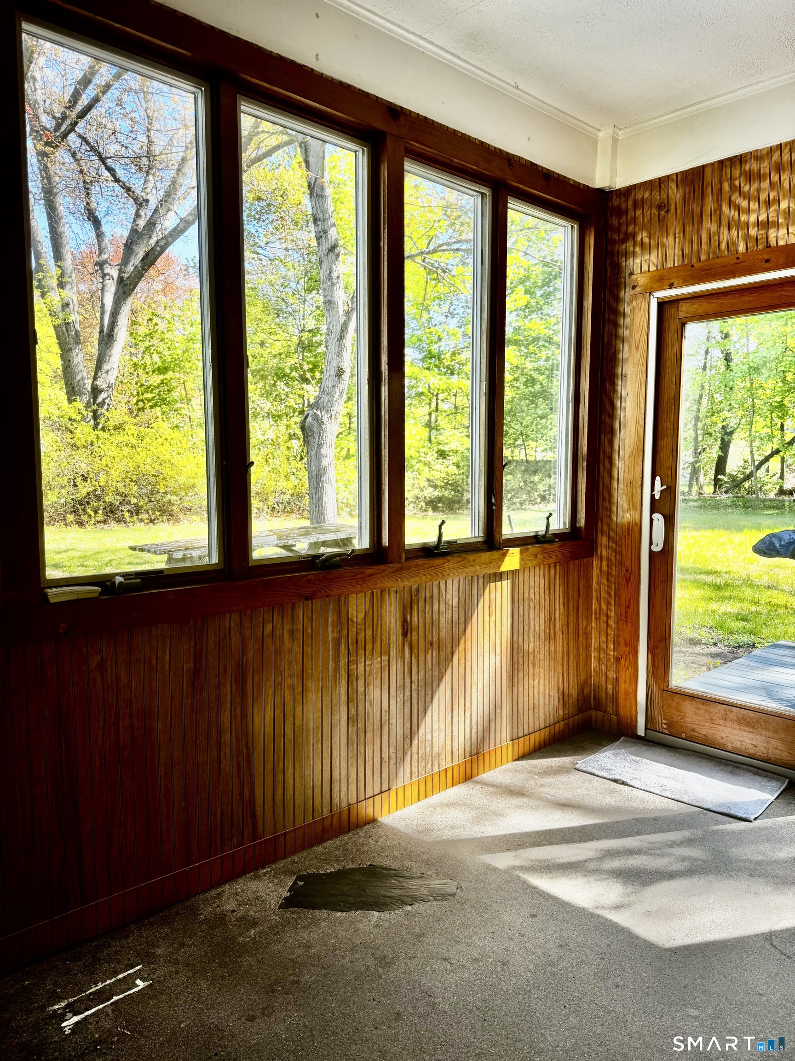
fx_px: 735
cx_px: 398
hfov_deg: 56.8
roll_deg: +0.4
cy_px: 530
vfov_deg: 71.6
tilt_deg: -5.4
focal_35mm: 24
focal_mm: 6.76
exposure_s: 1/182
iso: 64
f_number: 1.78
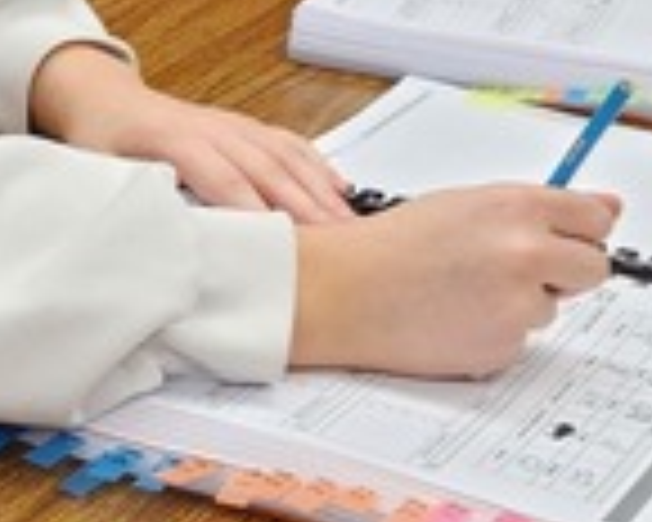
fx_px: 3049
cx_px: -256
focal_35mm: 158
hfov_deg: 11.8
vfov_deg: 9.8
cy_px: 248
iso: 64
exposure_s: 1/120
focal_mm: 5.4
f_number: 1.8
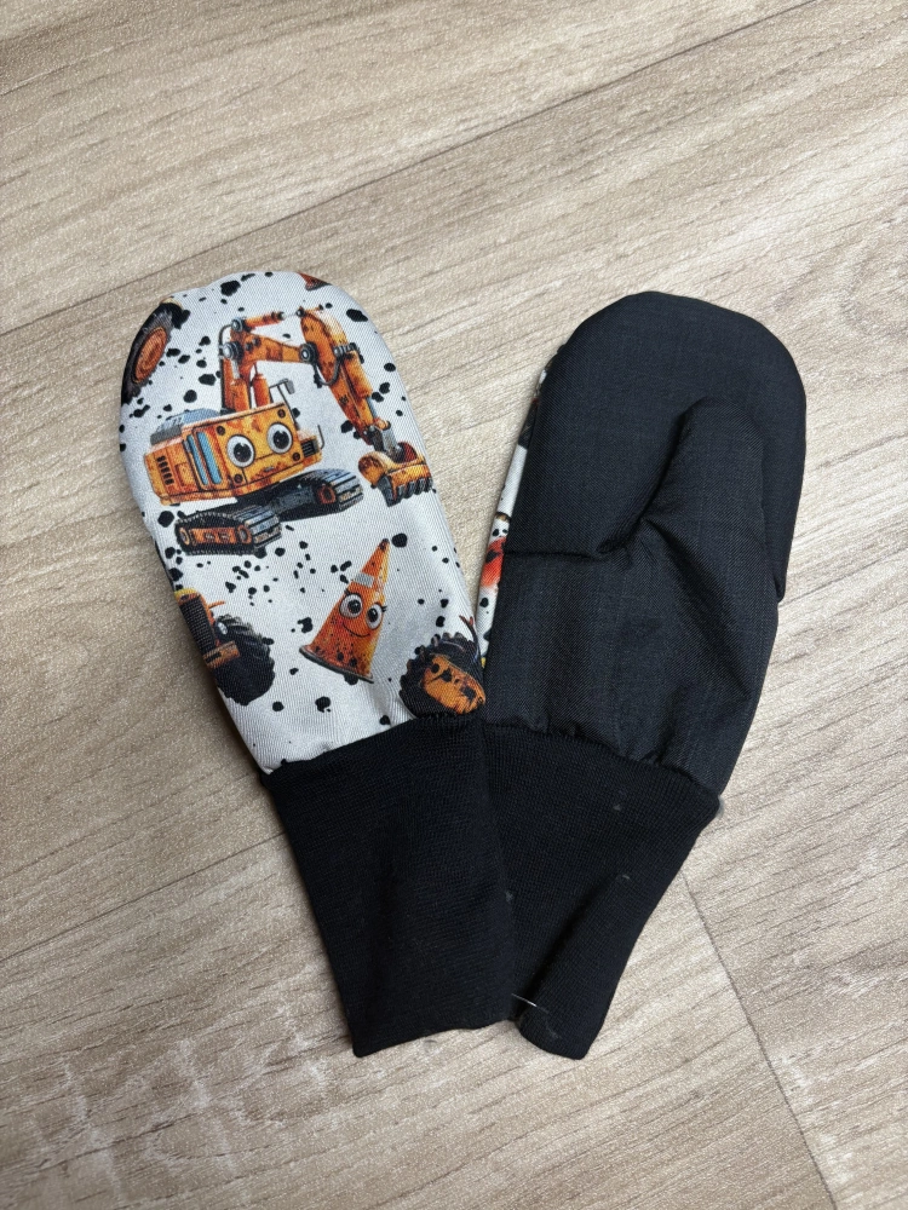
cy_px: 605
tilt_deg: -82.4
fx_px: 909
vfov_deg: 67.3
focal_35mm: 26
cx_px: 454
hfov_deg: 53.1
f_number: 1.6
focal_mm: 5.96
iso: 125
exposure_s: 1/88
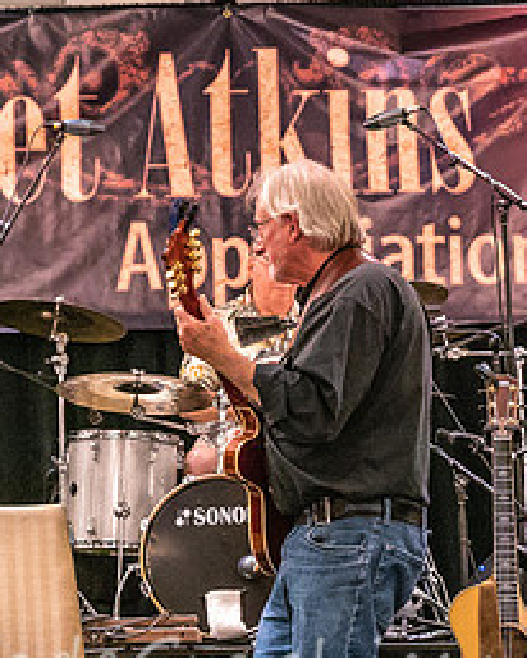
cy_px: 310
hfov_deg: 12.0
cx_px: 211
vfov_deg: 14.9
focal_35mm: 129
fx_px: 2512
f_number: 5.6
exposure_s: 1/160
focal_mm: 58
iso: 8000
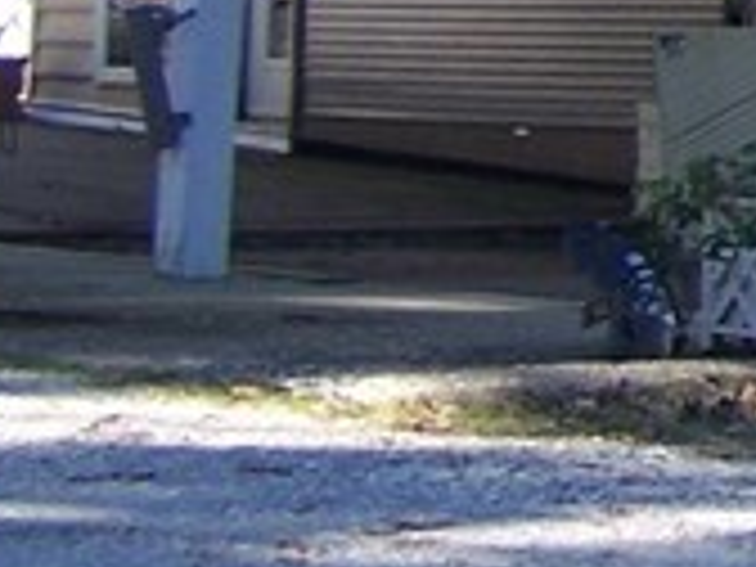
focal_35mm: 231
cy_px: -500
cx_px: 2236
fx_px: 5045
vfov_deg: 6.3
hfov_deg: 7.6
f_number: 2.8
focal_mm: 6.3
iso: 80
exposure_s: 1/350
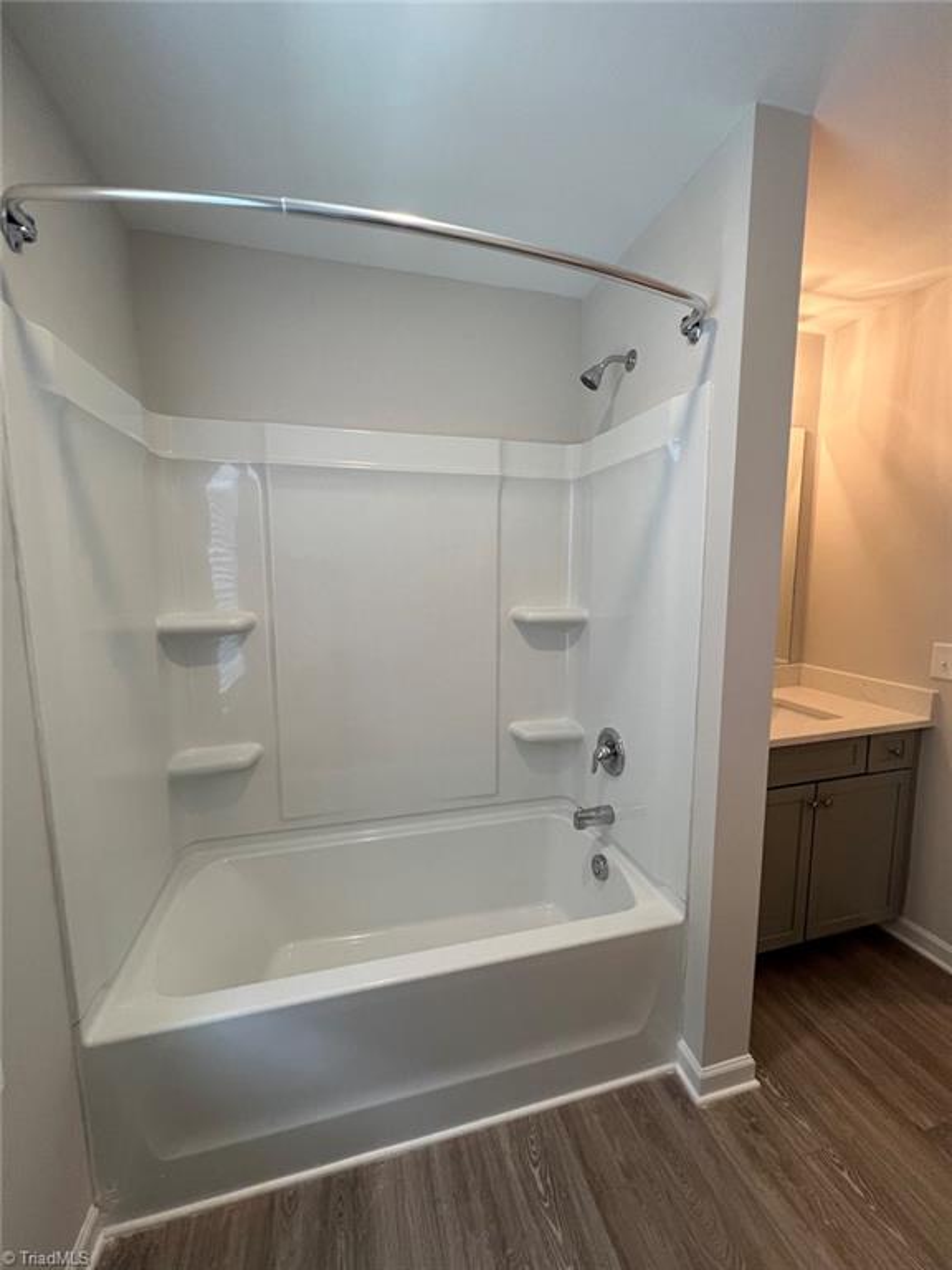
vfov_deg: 106.2
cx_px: 476
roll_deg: +0.7
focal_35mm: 13
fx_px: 477
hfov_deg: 89.9
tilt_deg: -7.1
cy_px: 635
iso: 100
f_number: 1.8
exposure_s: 1/120
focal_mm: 1.57
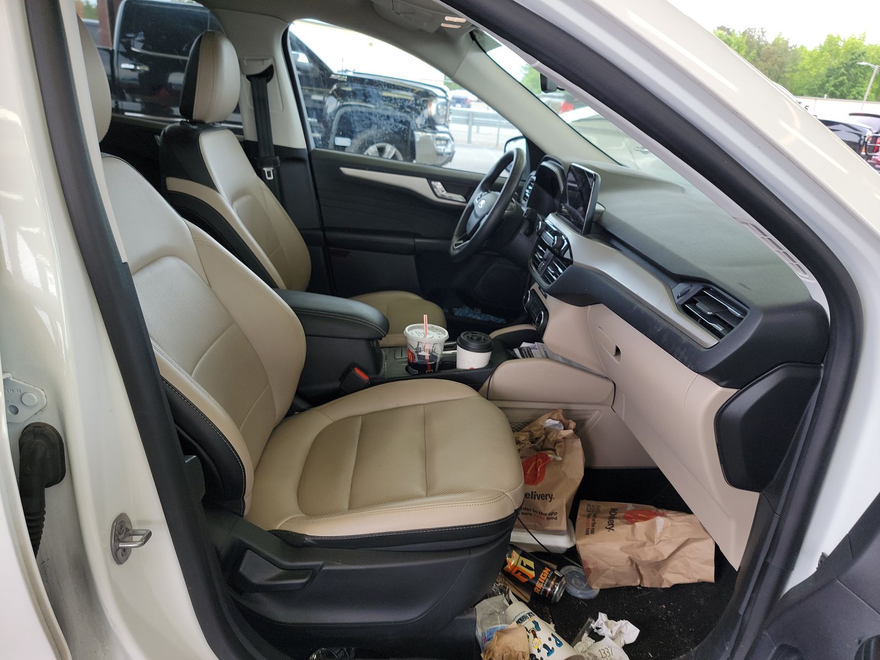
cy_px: 330
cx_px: 440
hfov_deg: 71.6
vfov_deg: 56.8
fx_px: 610
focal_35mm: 24
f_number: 1.8
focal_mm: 6.7
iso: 57
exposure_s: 1/59
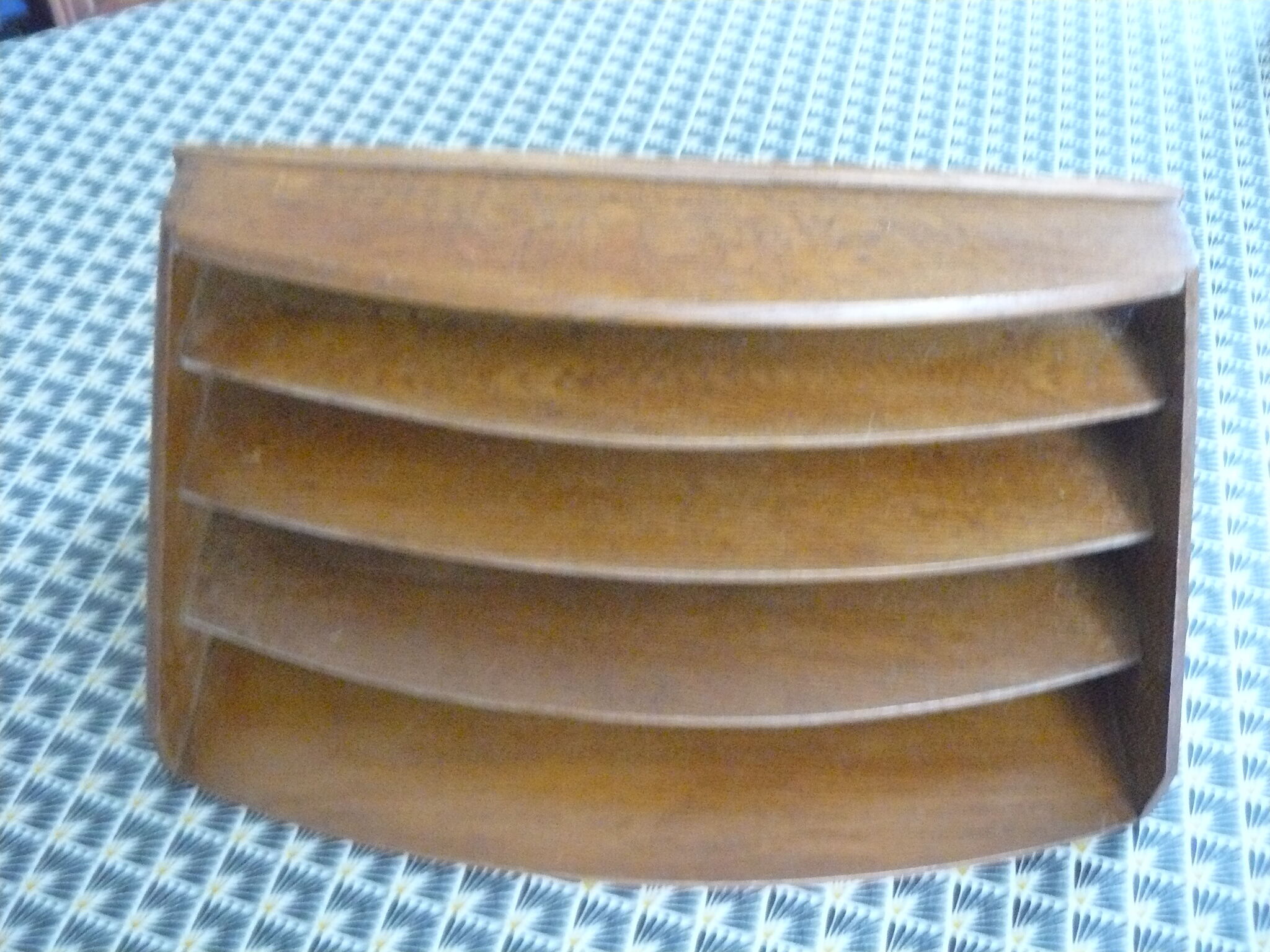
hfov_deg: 51.4
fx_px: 1321
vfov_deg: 39.7
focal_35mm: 36
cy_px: 476
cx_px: 635
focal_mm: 6
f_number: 2.8
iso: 800
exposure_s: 1/10
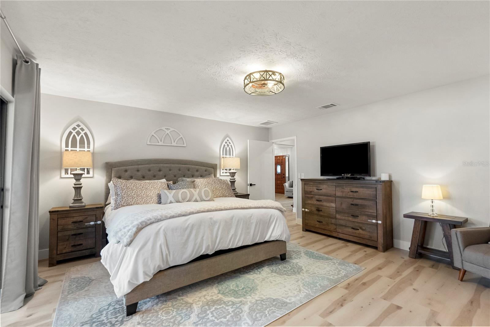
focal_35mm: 16
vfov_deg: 73.8
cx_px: 245
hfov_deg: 96.7
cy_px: 164
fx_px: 218
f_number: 9
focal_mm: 16
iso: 2000
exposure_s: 1/8
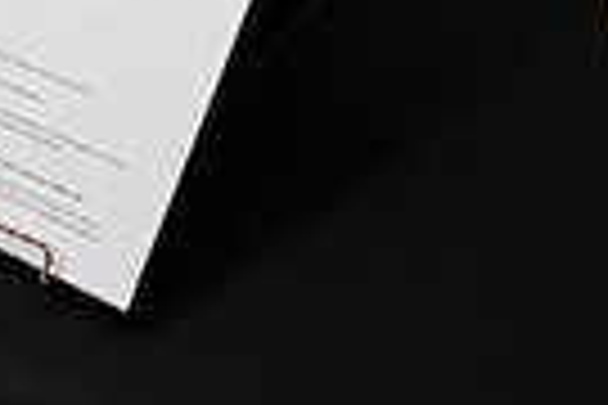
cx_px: -667
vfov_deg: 10.5
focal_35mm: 120
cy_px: -394
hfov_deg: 14.0
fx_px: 2027
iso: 3200
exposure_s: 1/80
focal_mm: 28
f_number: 6.3
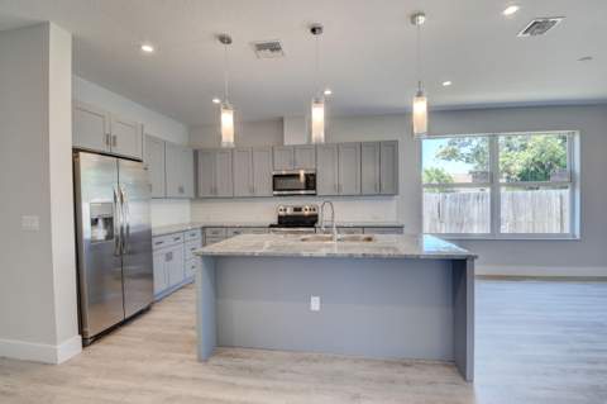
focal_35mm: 15
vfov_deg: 77.2
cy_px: 202
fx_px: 253
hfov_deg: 100.4
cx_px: 304
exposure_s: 1/30
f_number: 8
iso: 640
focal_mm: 10
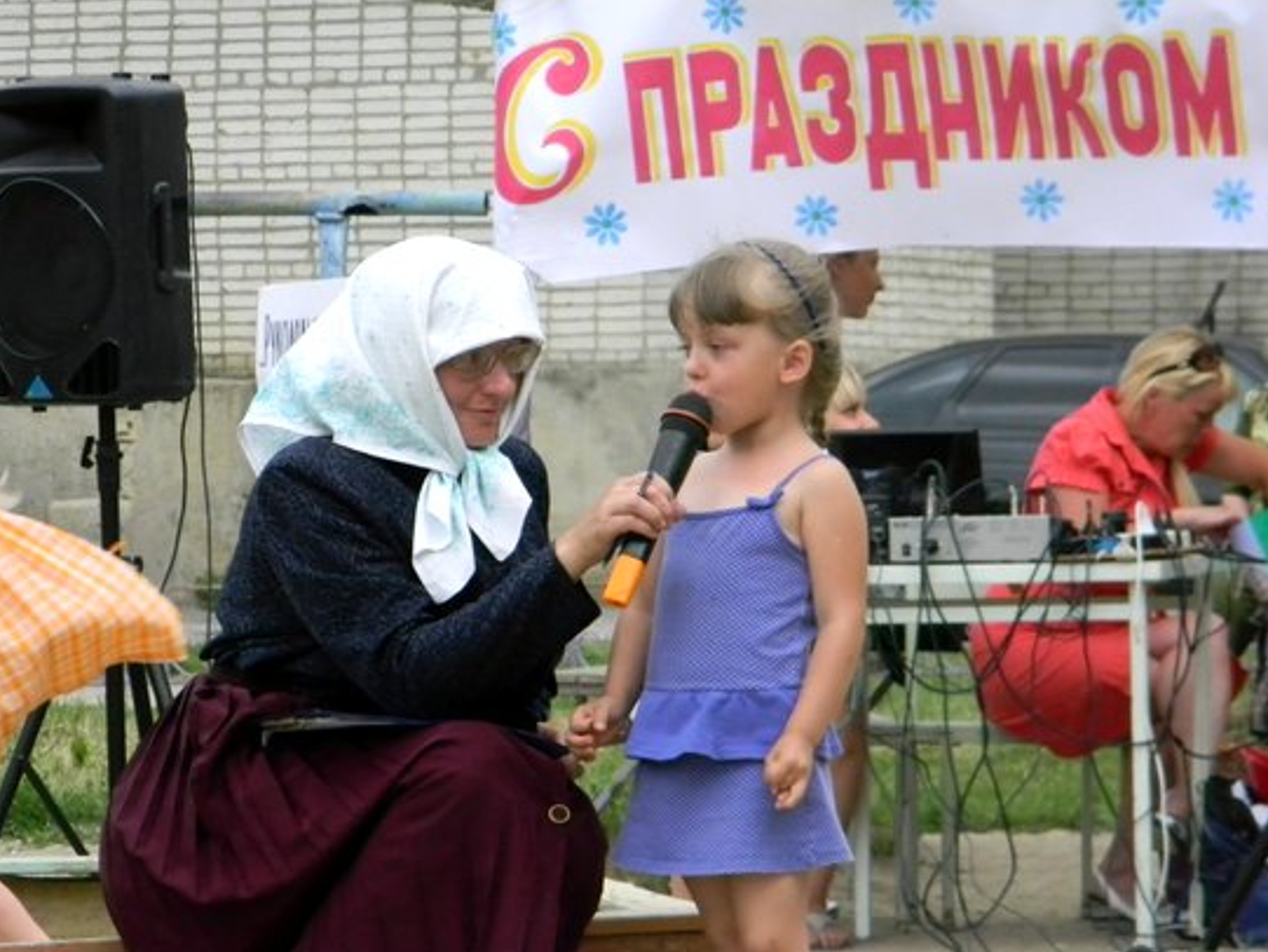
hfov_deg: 11.3
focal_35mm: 175
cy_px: 560
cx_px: 630
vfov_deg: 8.5
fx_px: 6412
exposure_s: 1/59.6
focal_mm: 26.8
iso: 96
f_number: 5
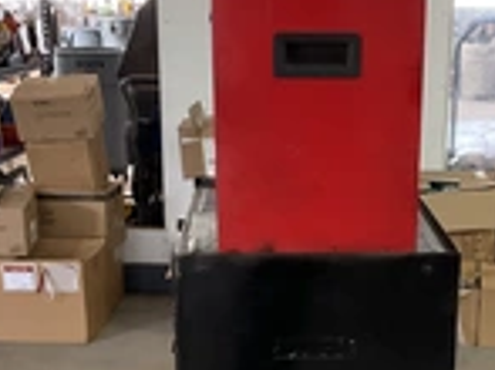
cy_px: 353
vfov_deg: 18.2
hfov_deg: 24.6
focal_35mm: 79
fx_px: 1129
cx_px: 327
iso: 160
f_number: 1.8
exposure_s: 1/60
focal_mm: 3
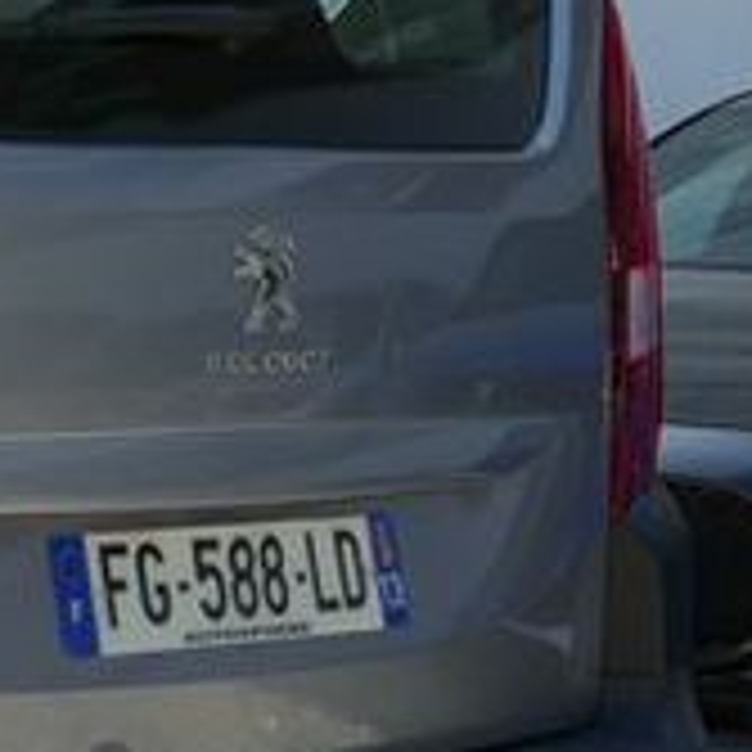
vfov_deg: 11.4
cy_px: 268
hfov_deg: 10.6
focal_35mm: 153
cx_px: -684
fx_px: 3760
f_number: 3
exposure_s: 1/640
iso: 125
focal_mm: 10.85
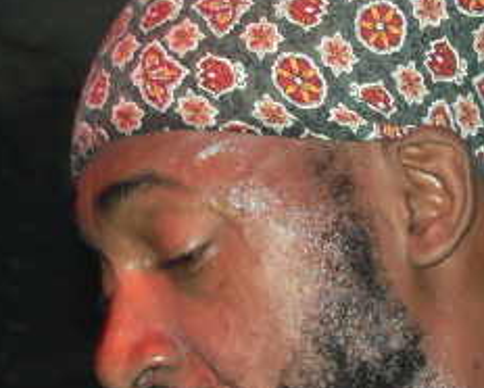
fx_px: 2710
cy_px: 428
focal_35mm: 189
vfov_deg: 8.1
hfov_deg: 10.2
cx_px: 221
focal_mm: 12.9
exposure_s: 1/60
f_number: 3.2
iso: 200
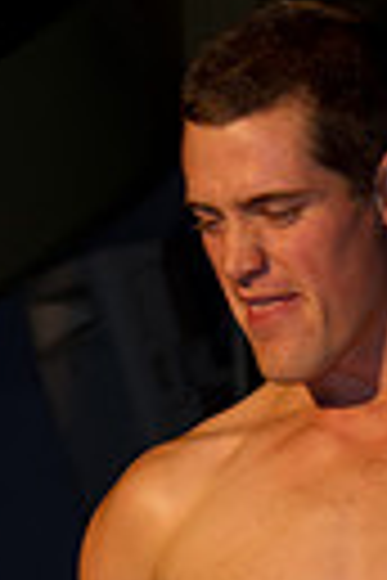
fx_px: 4224
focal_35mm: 262
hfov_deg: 5.2
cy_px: 818
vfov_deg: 7.7
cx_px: 241
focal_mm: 50
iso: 200
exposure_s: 1/160
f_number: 2.8
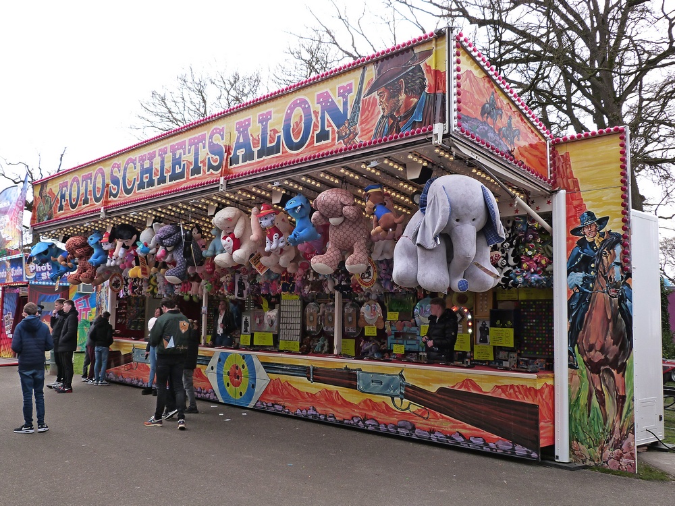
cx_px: 338
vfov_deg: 41.8
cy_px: 253
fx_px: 663
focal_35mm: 34
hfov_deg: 54.0
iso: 160
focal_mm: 6.1
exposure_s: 1/160
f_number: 4
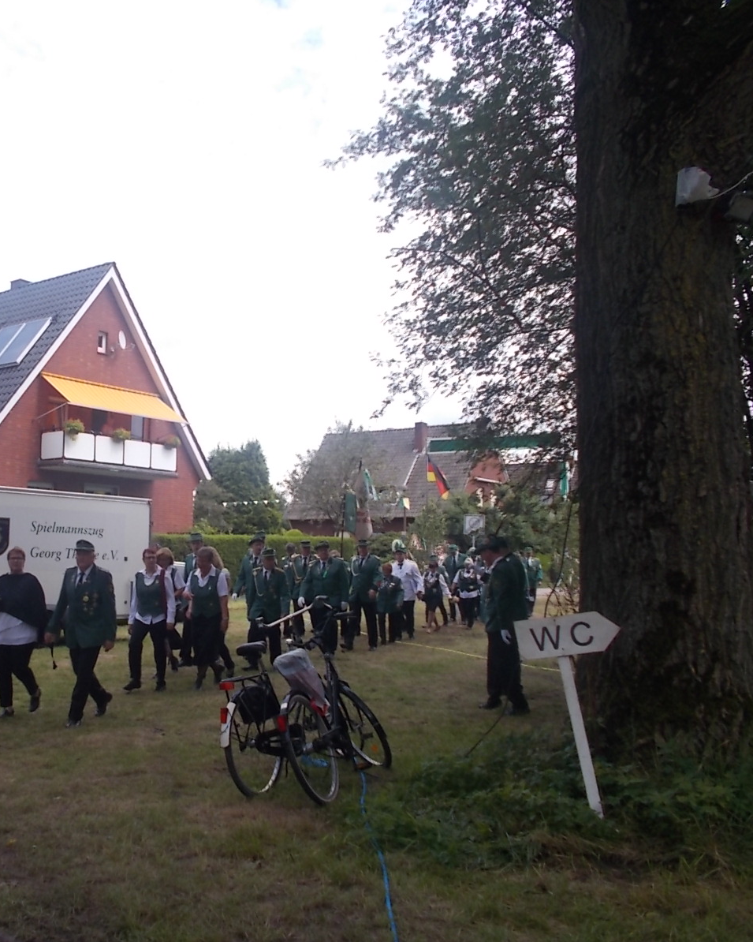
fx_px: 947
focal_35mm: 34
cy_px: 470
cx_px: 192
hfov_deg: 42.1
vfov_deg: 52.8
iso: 80
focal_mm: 4.6
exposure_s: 1/100
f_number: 8
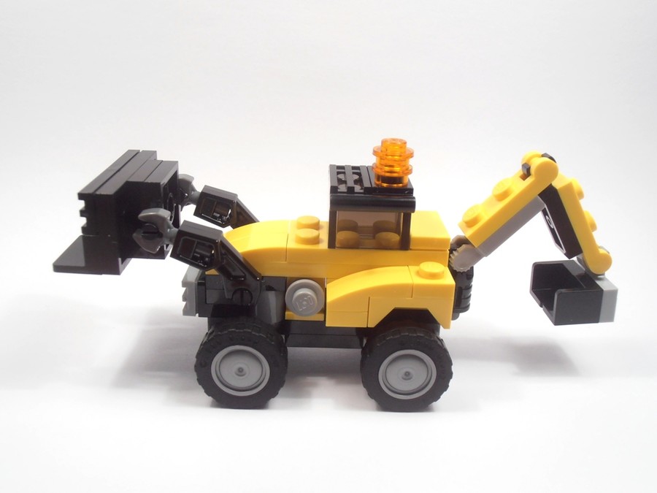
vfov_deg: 38.7
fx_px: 702
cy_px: 246
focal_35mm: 37
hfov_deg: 50.1
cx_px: 328
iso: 80
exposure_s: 1/60
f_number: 3.9
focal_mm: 6.61
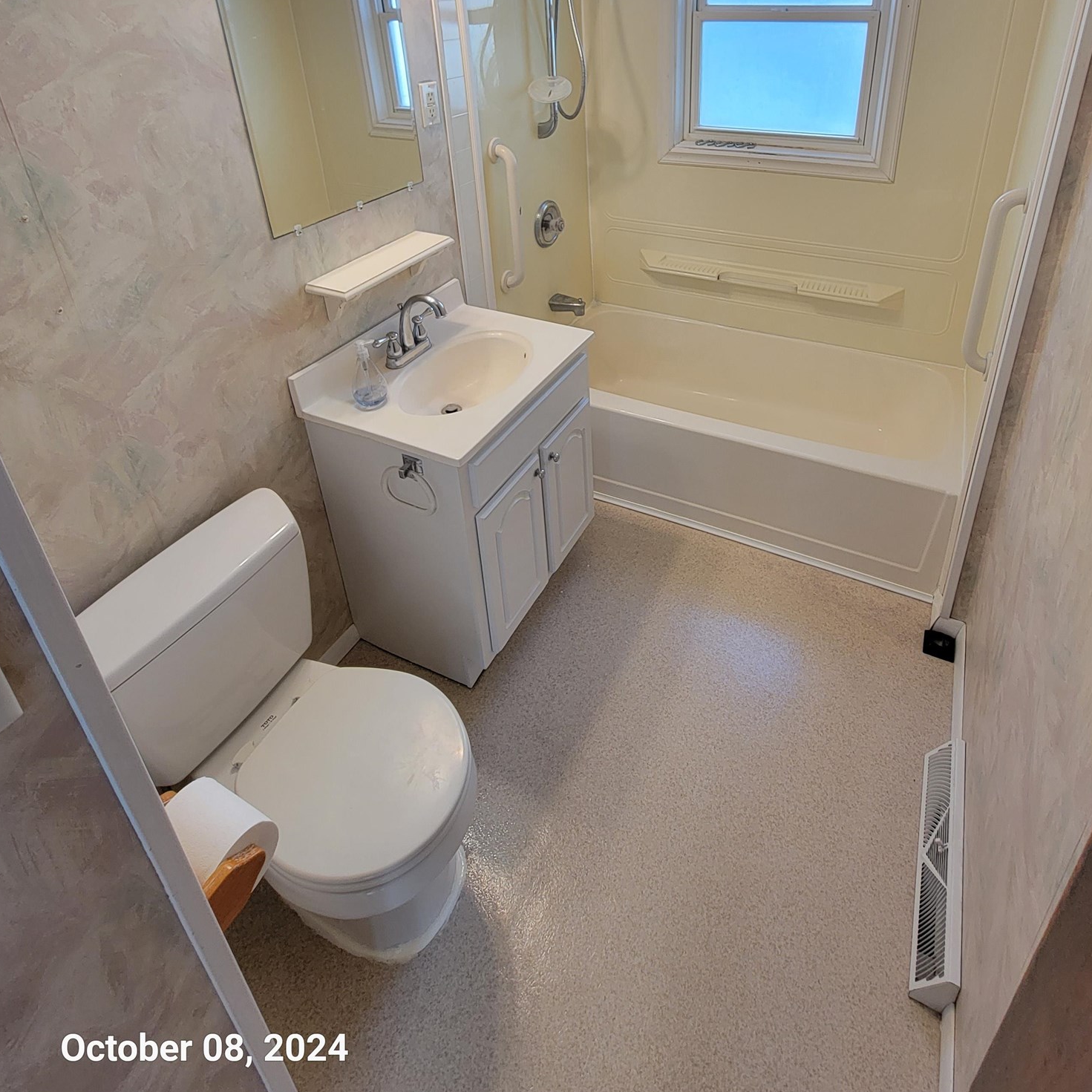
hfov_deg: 80.3
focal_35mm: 18
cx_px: 621
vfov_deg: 75.8
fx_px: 642
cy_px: 295
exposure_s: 1/60
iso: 100
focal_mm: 2.2
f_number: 2.2
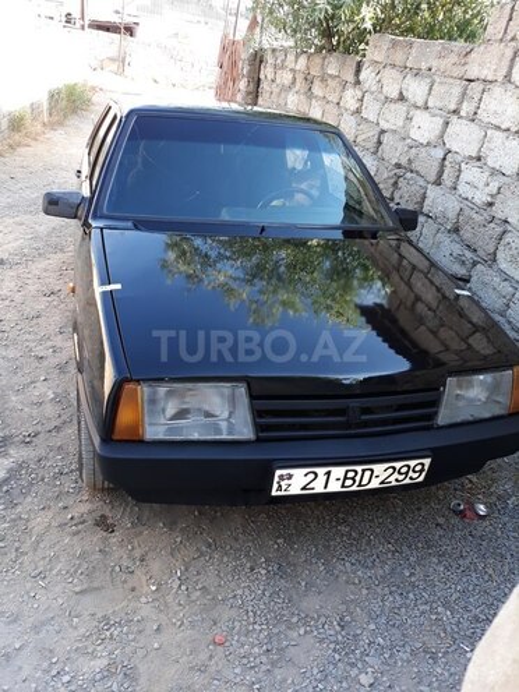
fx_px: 540
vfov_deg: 65.3
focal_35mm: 27
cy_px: 346
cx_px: 260
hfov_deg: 51.4
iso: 40
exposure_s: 1/103
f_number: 1.7
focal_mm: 3.71
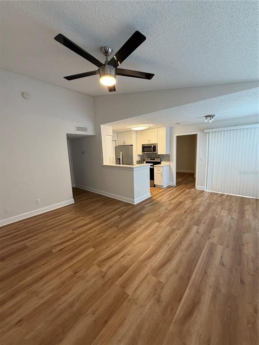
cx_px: 130
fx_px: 140
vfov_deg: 102.1
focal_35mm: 14
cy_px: 172
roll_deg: +2.8
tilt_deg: -8.4
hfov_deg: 85.7
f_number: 2.2
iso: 160
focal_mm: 2.22
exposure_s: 1/60
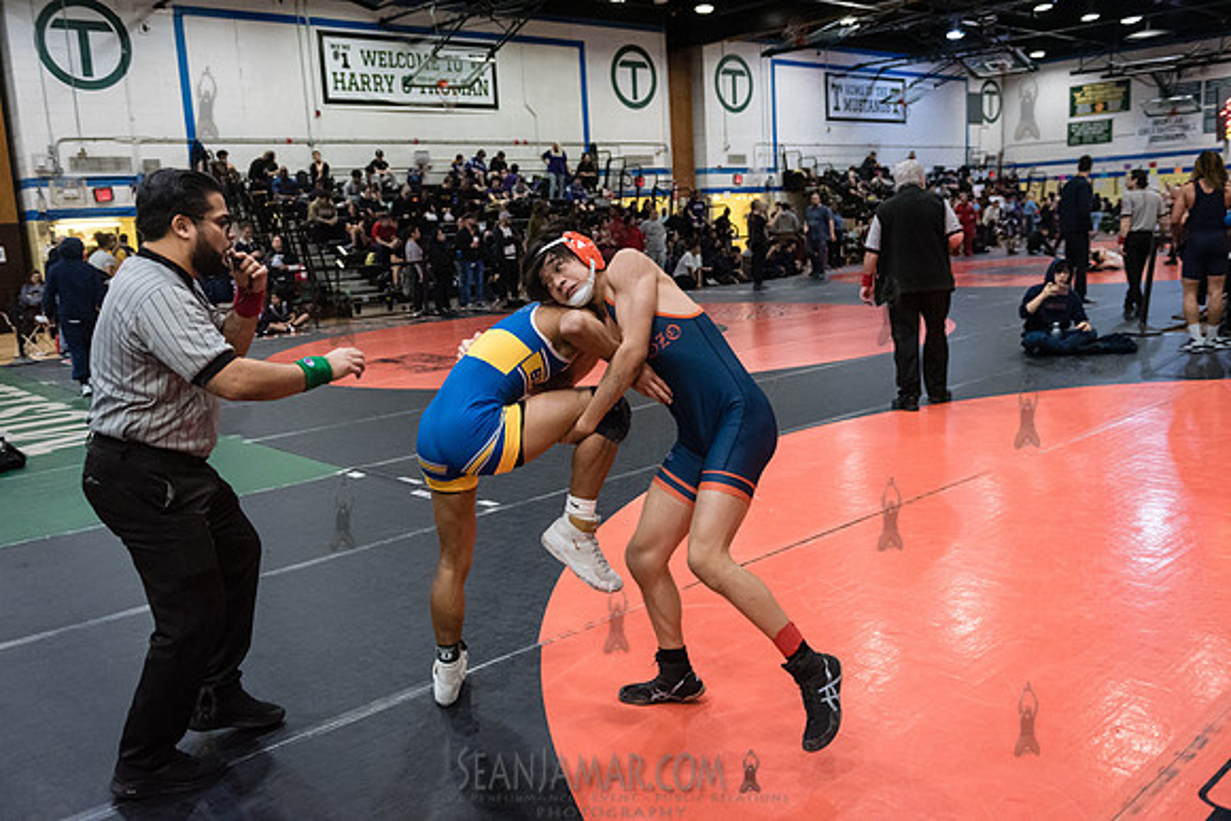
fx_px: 1060
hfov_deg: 60.3
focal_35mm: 31
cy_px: 410
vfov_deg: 42.3
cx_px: 616
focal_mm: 31
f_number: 3.2
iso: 8000
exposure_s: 1/640
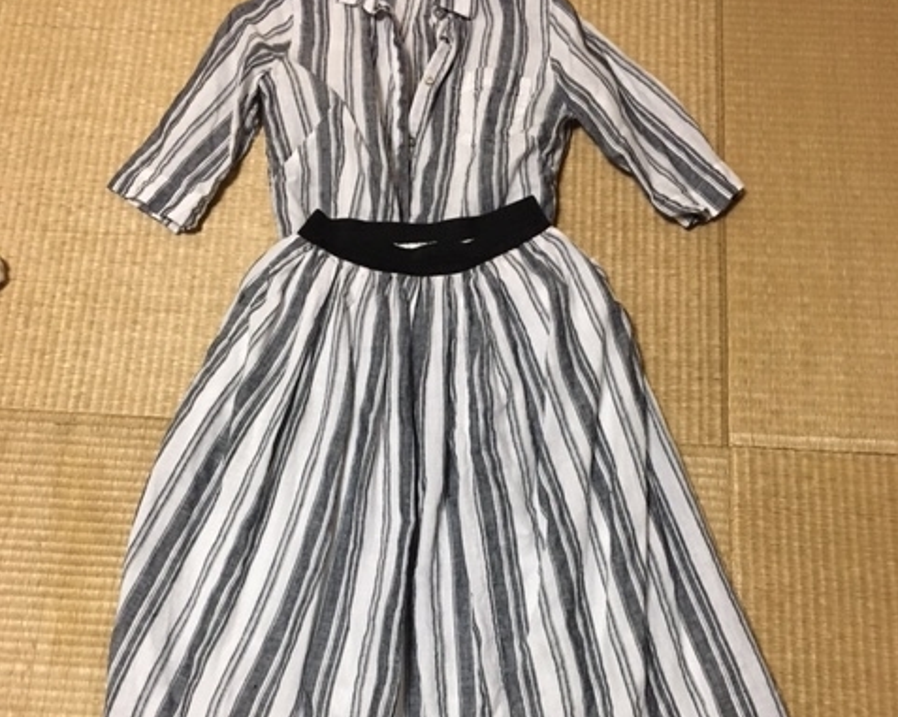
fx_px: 1009
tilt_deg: -74.2
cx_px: 450
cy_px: 506
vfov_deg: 38.4
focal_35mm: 38
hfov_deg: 48.0
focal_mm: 4.15
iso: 200
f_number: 2.2
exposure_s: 1/30
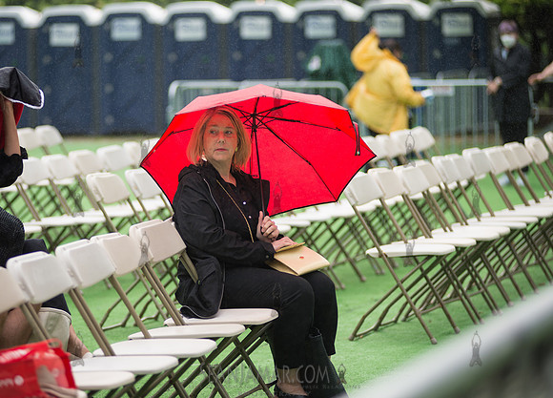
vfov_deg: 8.8
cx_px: 233
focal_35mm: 164
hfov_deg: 12.3
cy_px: 184
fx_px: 2576
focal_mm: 145
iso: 320
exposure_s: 1/1600
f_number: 3.2
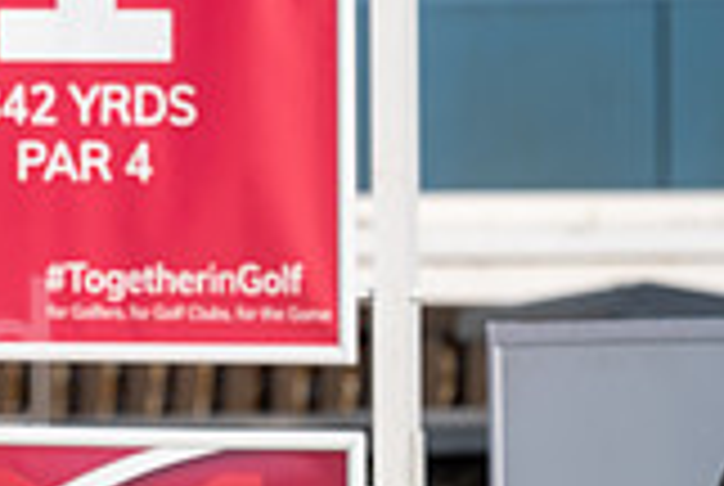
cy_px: 398
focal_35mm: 1078
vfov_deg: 1.3
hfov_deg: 1.9
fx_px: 21720
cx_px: -522
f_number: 5.6
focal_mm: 300
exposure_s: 1/1000
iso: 160
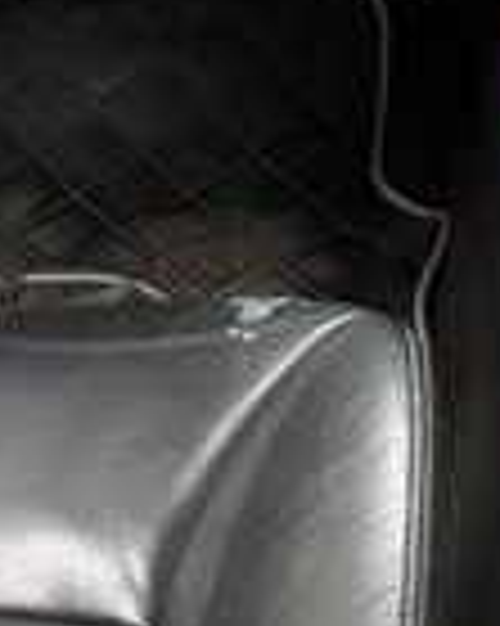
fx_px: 2315
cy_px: -358
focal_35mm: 125
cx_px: 757
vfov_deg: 14.2
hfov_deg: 11.8
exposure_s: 1/33
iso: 160
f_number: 1.9
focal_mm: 3.6
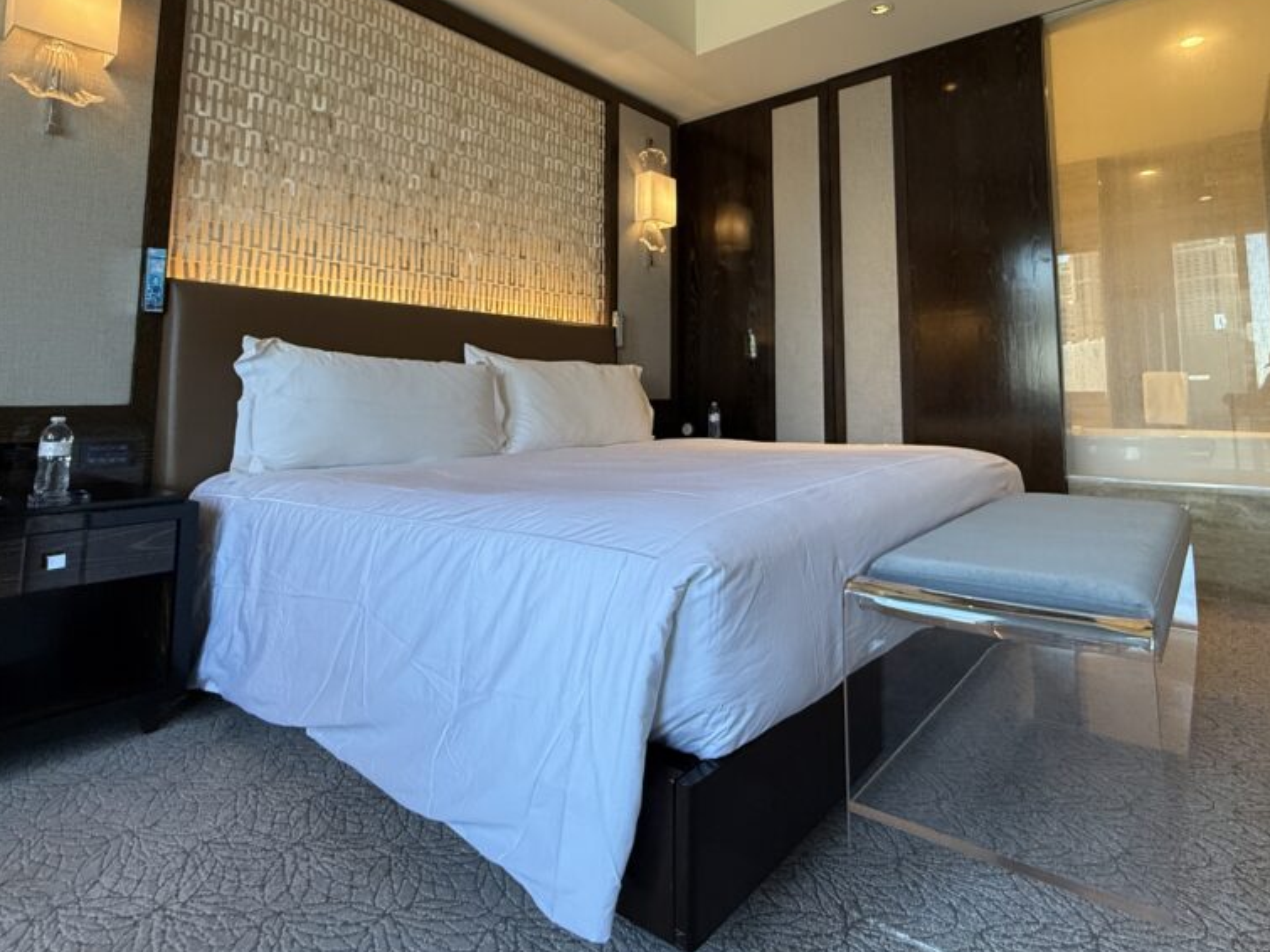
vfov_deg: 67.0
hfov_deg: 84.2
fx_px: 697
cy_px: 328
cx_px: 720
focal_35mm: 19
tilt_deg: +6.0
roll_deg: -0.2
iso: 250
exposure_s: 1/120
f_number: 2.2
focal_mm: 2.22
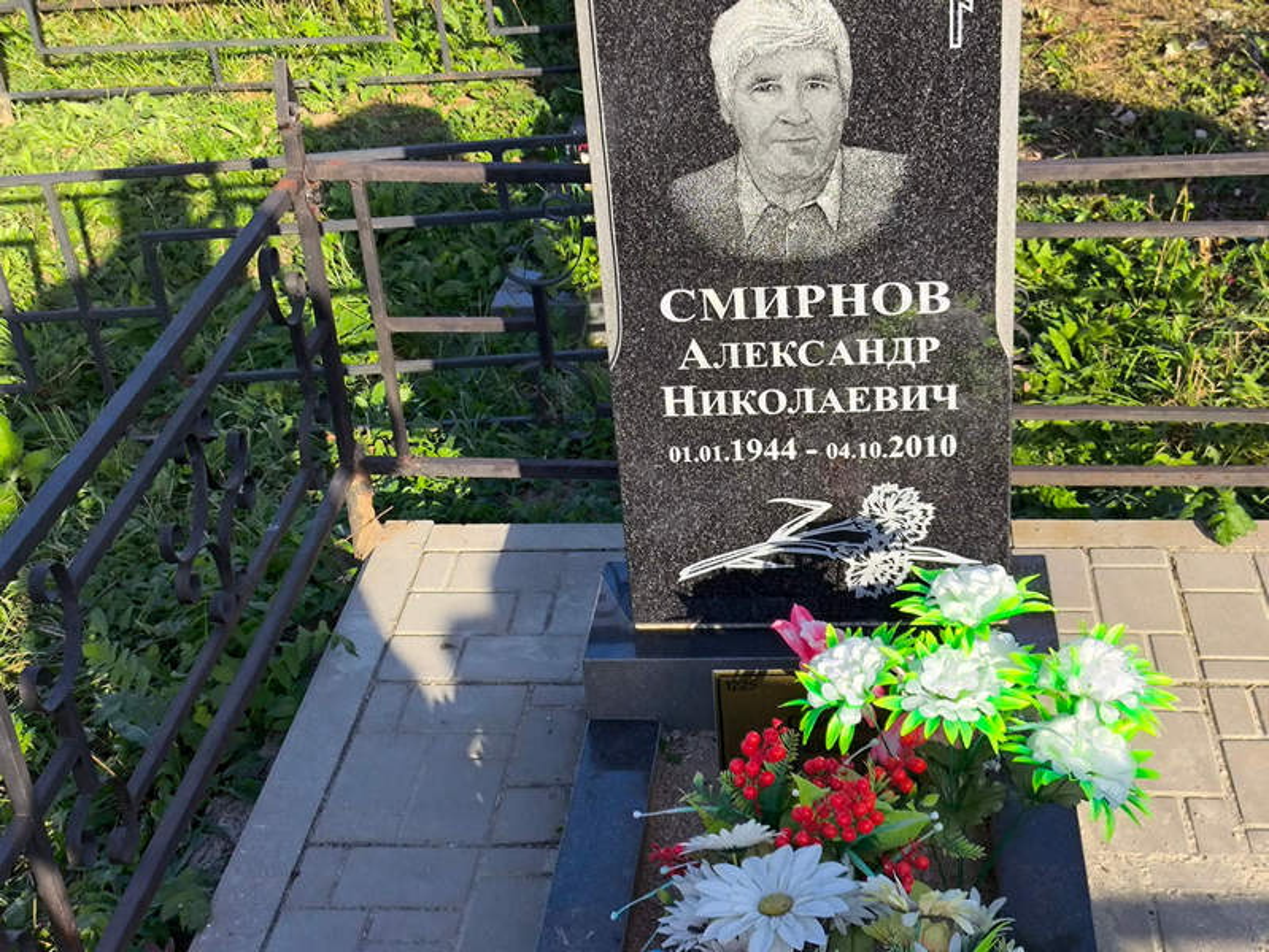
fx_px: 1834
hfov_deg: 38.2
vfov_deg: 29.1
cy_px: 476
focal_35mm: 50
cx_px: 634
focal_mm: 4.71
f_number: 1.7
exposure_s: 1/1030
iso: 50
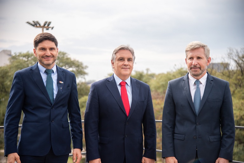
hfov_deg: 26.0
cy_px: 82
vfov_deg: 17.5
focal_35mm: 78
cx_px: 122
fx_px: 529
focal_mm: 78
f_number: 4
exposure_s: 1/3200
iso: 400
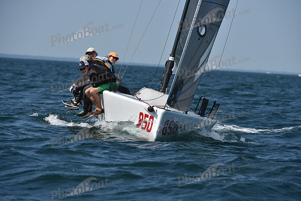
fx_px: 2592
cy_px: 100
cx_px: 150
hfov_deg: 6.6
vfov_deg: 4.4
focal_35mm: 310
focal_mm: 310
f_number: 8
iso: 320
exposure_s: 1/1600
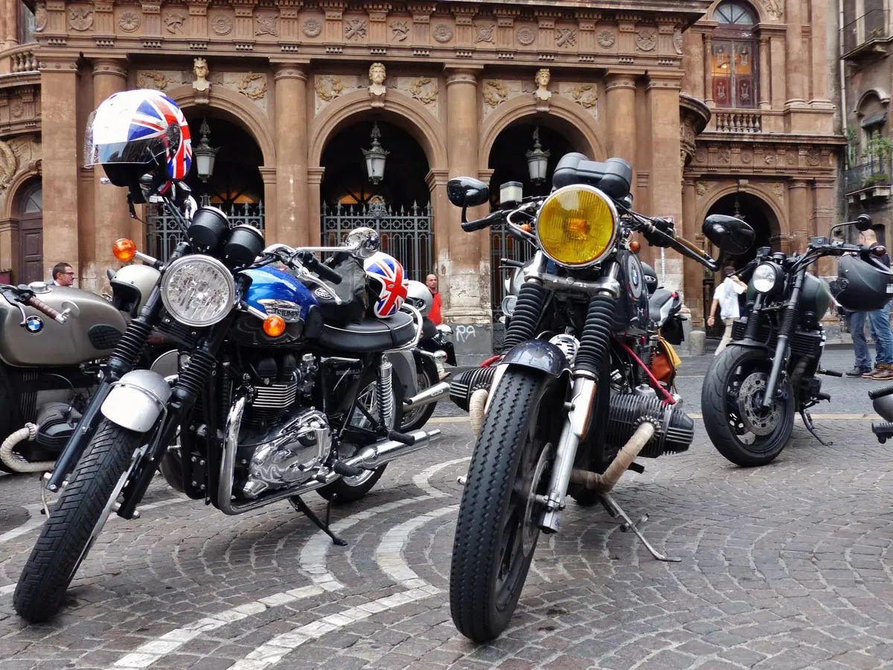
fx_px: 826
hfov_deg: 56.8
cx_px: 446
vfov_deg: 44.2
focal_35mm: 32
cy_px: 335
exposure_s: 1/60
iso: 200
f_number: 2.8
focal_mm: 5.8
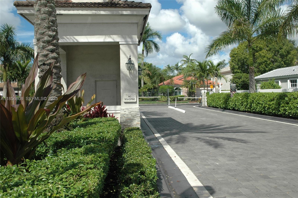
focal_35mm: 33
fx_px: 273
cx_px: 149
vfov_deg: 39.9
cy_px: 99
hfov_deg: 57.3
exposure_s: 1/500
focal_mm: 22
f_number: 11
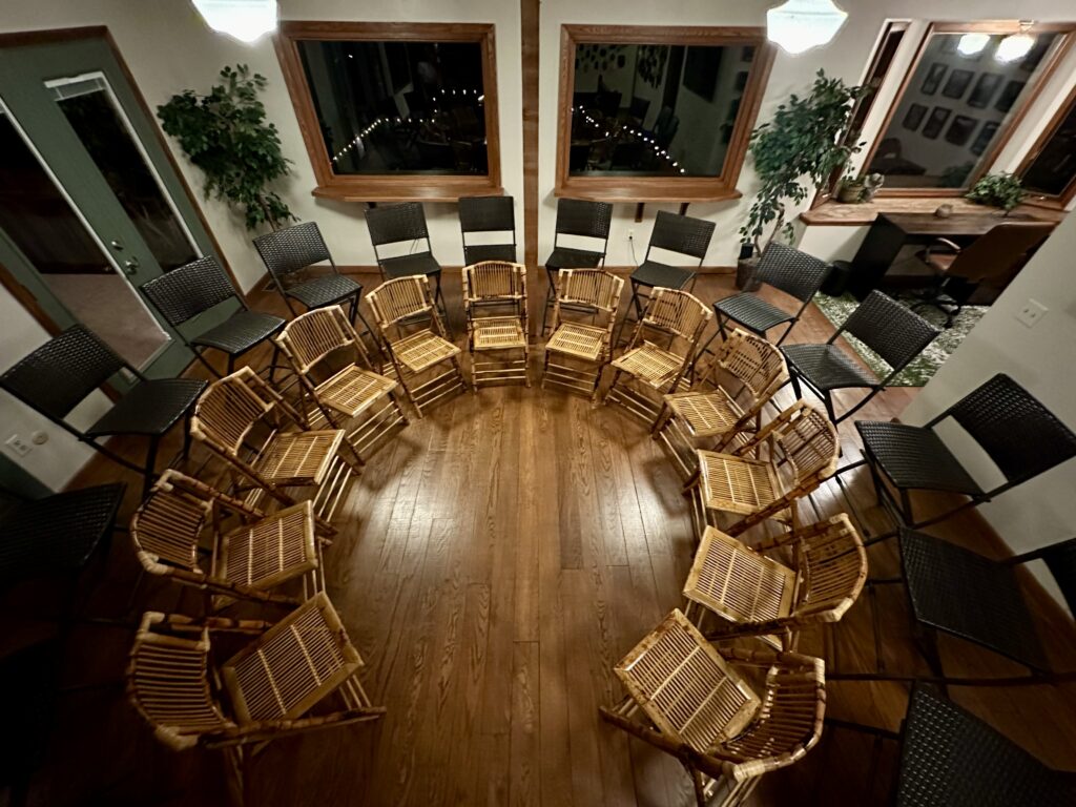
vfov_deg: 85.7
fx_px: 435
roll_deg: -1.1
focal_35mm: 14
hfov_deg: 102.1
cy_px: 404
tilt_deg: -42.5
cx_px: 538
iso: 1250
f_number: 2.2
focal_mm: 2.22
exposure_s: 1/30
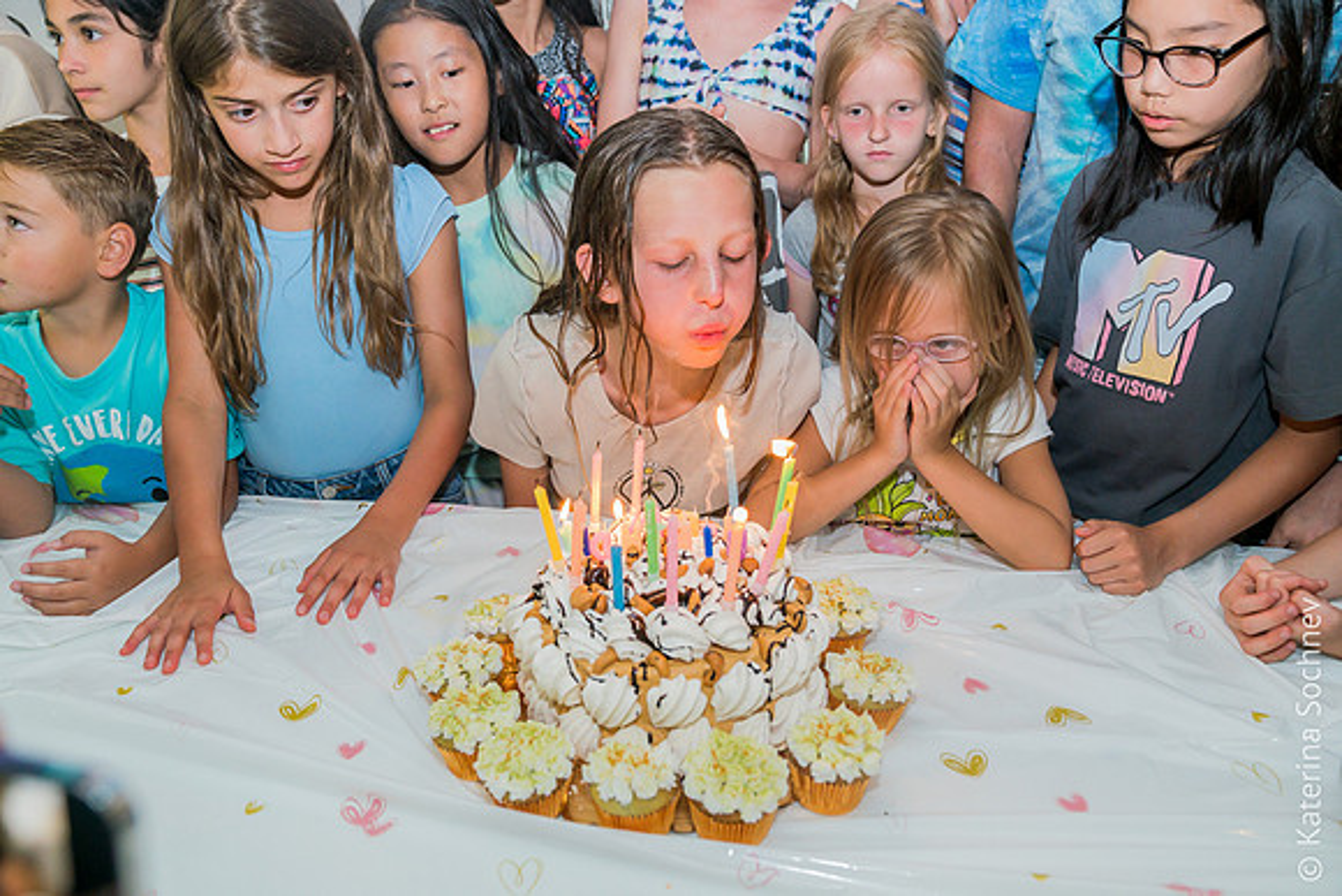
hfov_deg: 61.9
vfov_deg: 43.6
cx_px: 671
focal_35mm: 30
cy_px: 448
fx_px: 1119
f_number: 4.5
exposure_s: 1/250
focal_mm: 30
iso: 5000
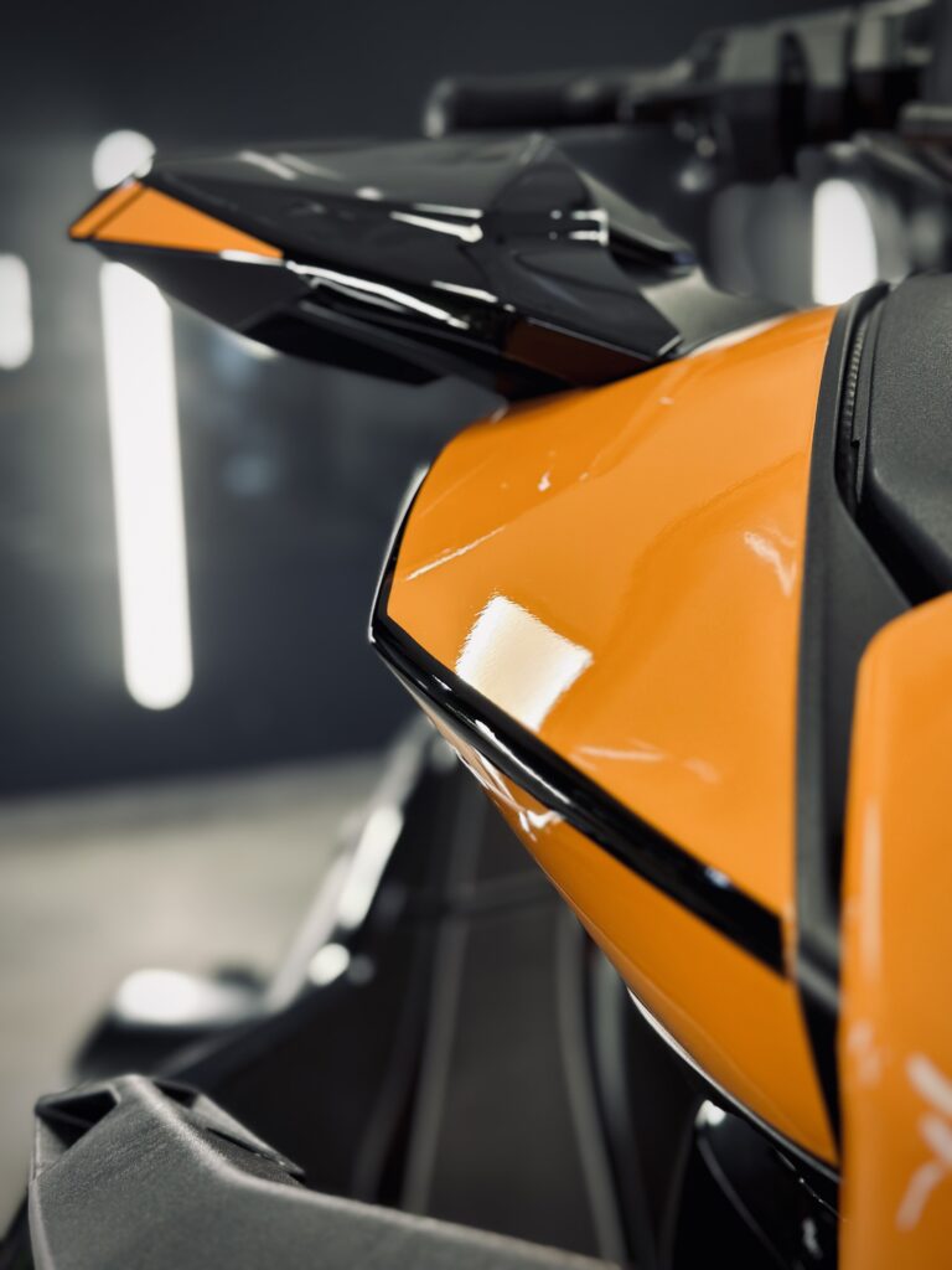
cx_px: 476
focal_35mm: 48
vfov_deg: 39.7
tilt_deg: -9.6
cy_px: 635
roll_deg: +1.8
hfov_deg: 30.3
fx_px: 1760
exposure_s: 1/50
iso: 125
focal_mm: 6.86
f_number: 1.78
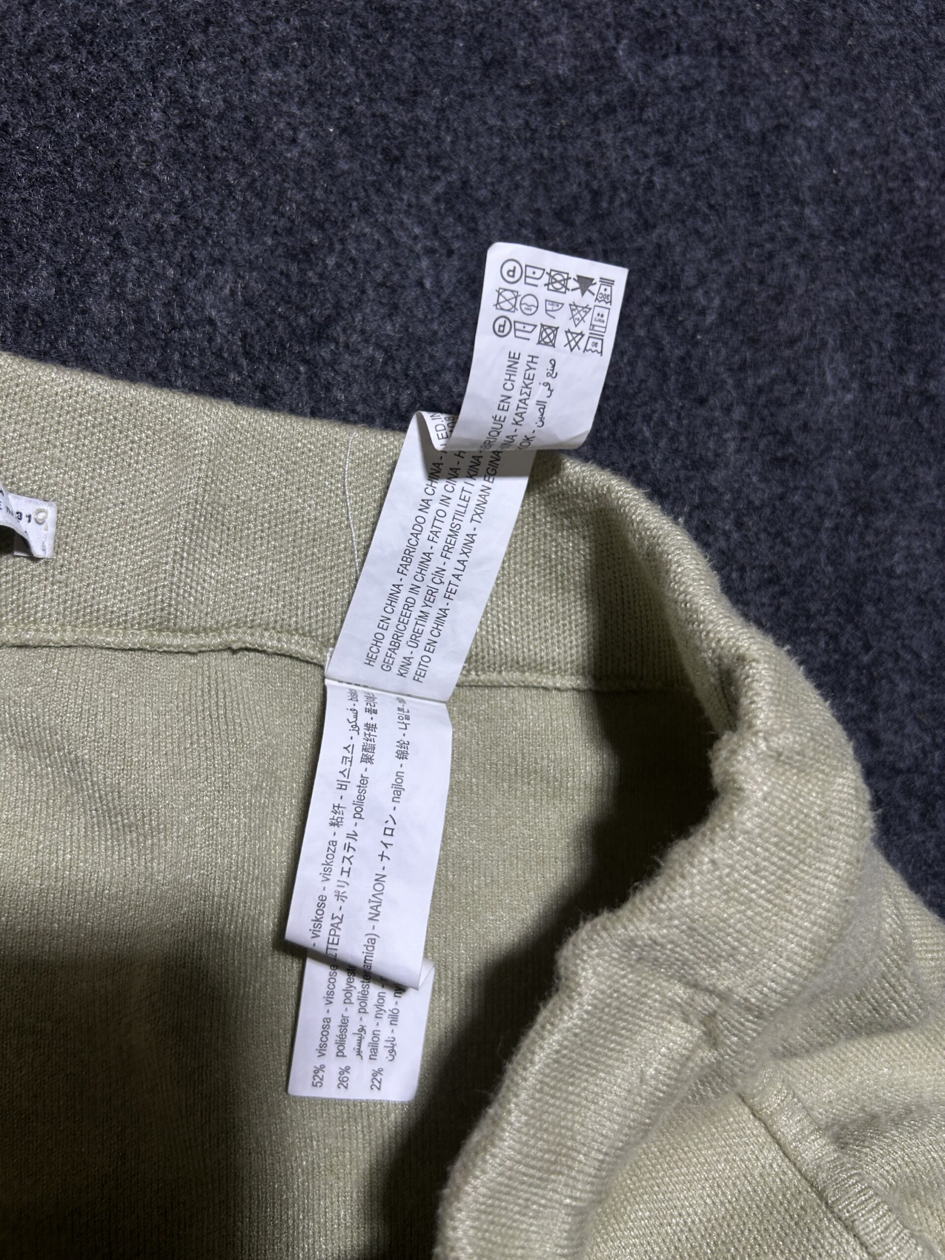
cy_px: 630
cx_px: 472
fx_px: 946
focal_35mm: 26
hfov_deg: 53.1
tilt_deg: -53.5
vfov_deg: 67.3
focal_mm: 5.7
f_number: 1.5
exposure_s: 1/111
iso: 32
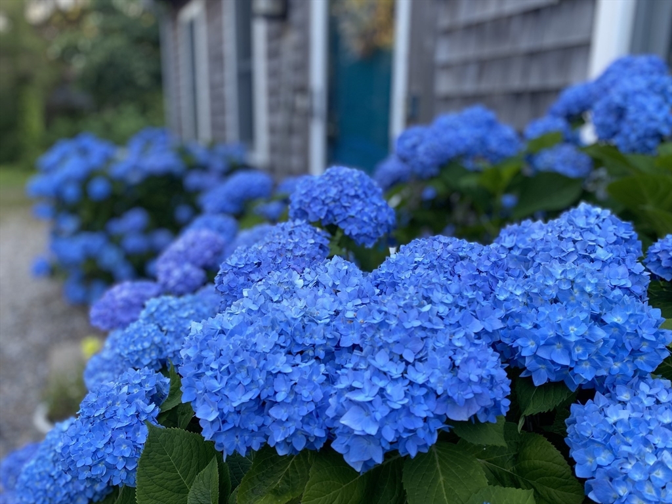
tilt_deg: -14.3
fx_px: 505
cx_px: 336
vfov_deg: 53.1
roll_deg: -0.9
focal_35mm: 26
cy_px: 252
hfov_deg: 67.3
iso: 64
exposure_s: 1/121
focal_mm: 4.25
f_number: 1.8
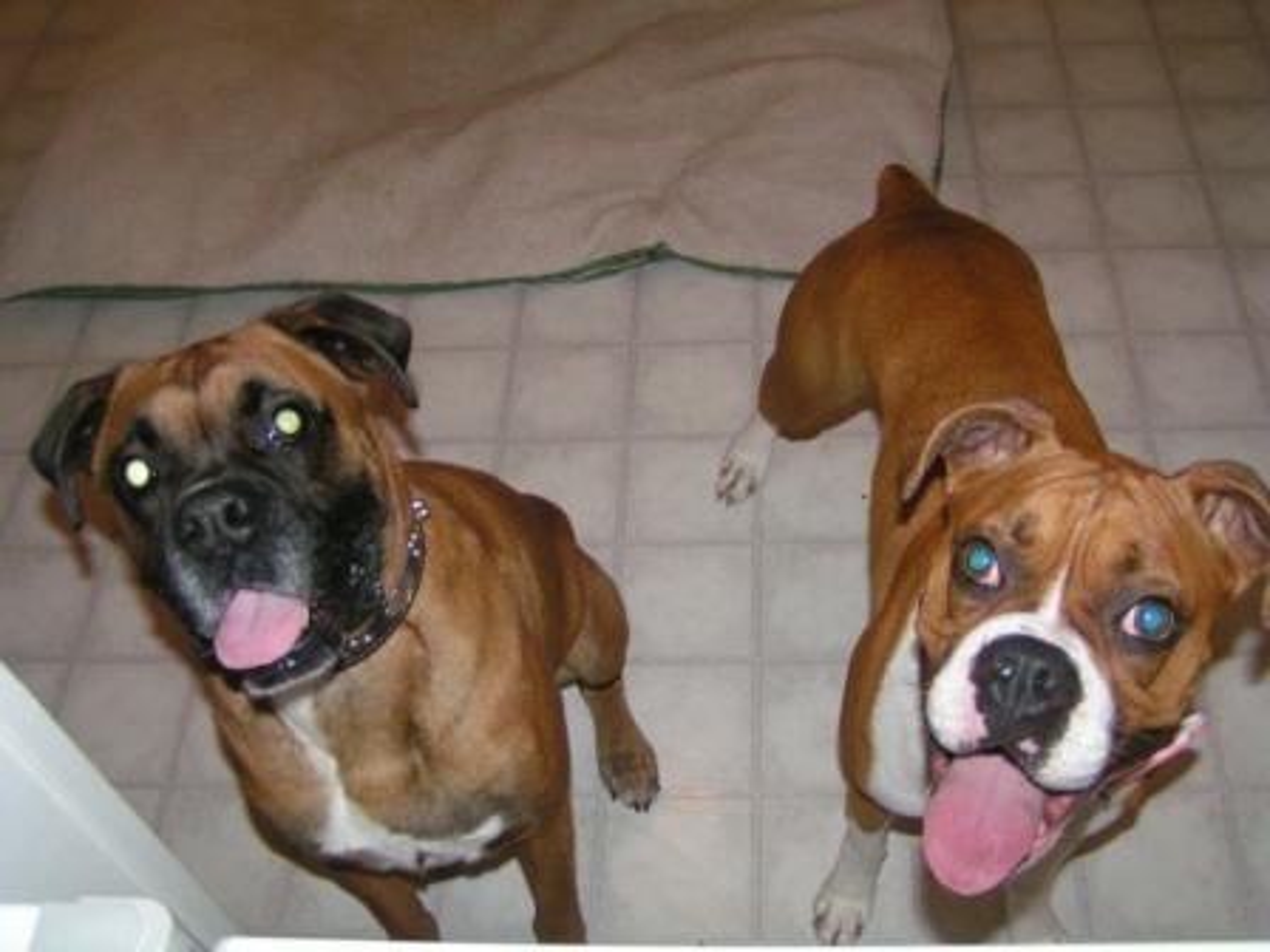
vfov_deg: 37.7
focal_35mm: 38
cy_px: 476
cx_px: 635
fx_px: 1394
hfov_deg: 49.0
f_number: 2.8
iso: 200
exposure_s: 1/40
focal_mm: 5.8
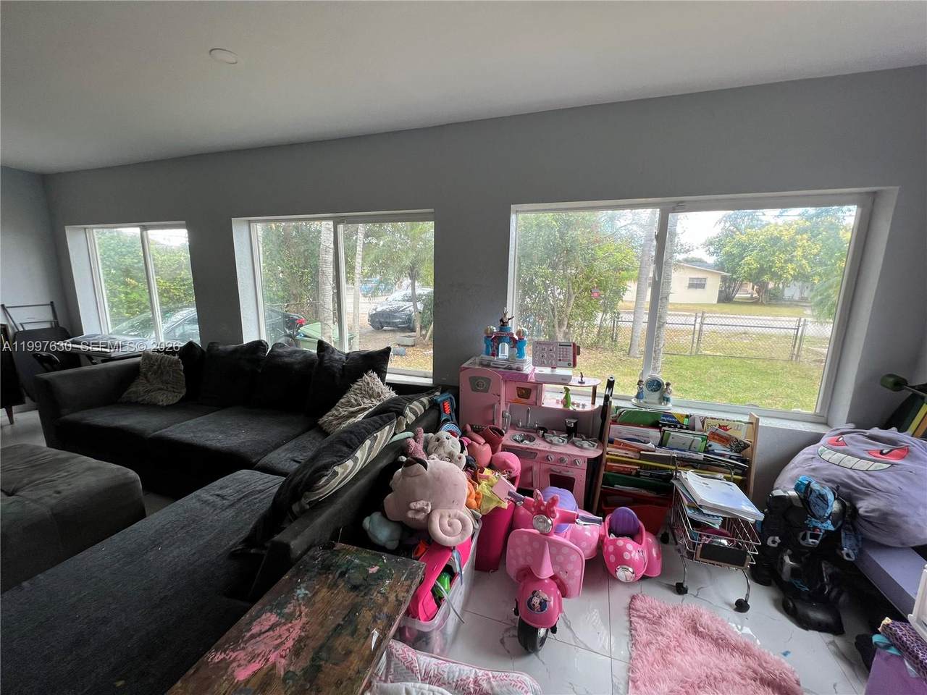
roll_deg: -0.9
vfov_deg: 89.9
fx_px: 348
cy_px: 348
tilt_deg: -10.8
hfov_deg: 106.2
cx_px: 464
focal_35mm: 13
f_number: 1.8
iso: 50
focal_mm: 1.57
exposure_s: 1/99
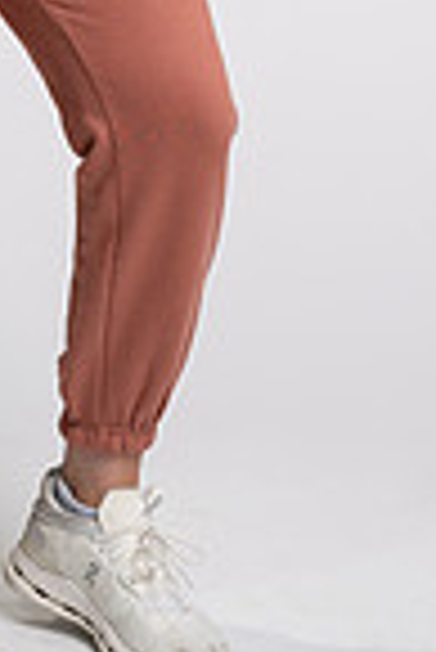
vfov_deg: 7.7
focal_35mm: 263
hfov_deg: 5.2
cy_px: -328
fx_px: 4766
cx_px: 76
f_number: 4
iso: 200
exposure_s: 1/160
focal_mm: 85
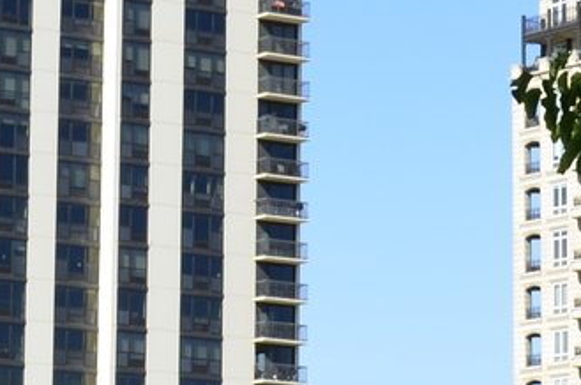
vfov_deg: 6.1
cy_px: -21
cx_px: 36
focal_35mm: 223
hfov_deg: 9.2
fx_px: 3592
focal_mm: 30
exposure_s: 1/125
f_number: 11
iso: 160
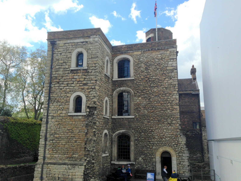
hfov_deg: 55.4
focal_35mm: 33
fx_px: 230
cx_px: 120
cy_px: 90
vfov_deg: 42.9
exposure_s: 1/1106
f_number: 2.4
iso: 50
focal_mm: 4.12
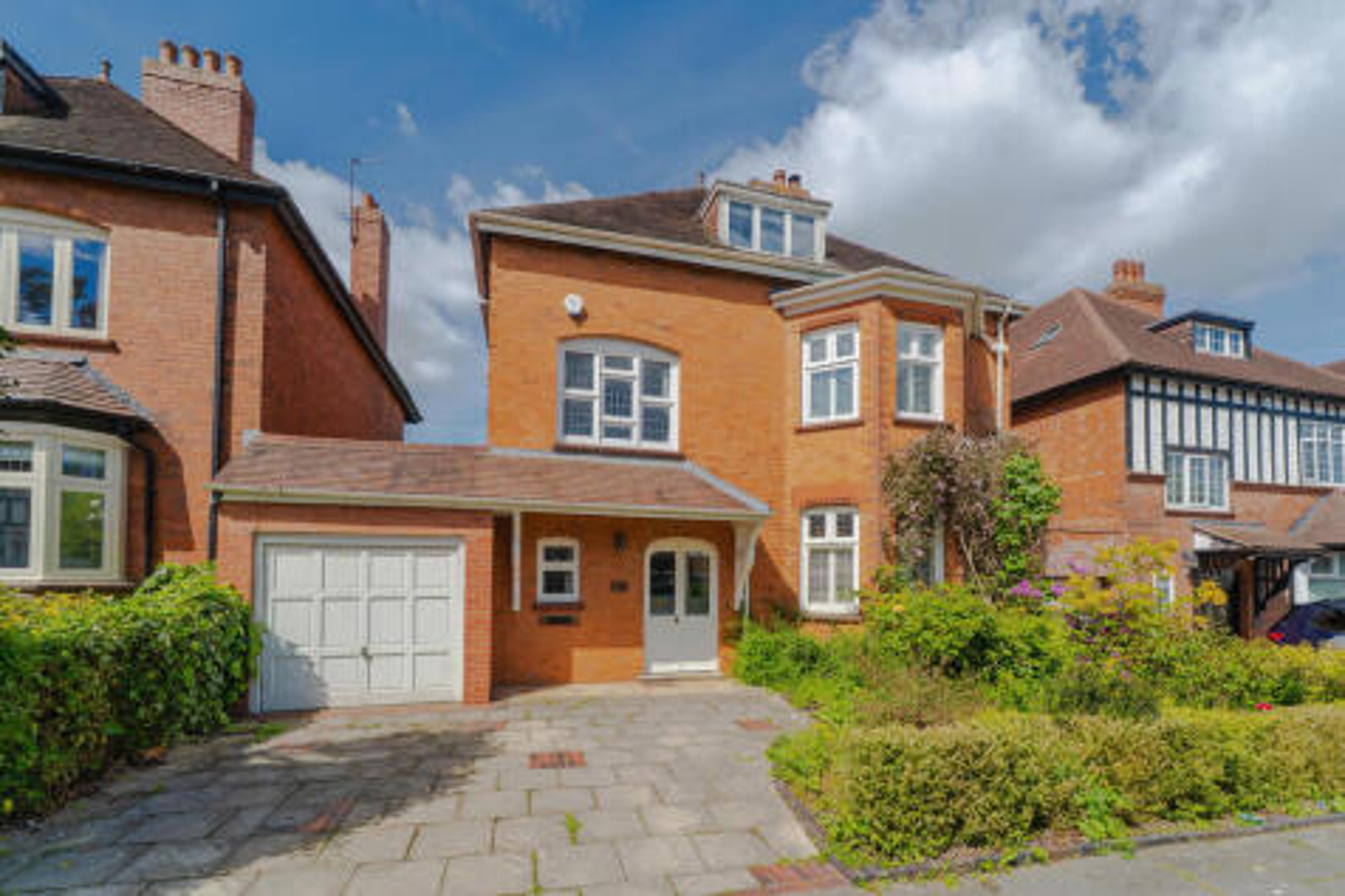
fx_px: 448
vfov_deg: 90.0
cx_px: 672
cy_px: 448
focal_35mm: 12
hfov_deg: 112.6
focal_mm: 12
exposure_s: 1/350
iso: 100
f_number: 8
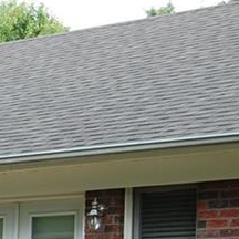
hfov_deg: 9.0
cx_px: -281
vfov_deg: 9.5
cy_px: 292
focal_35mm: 181
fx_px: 1414
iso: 200
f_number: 7.1
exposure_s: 1/200
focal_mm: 30
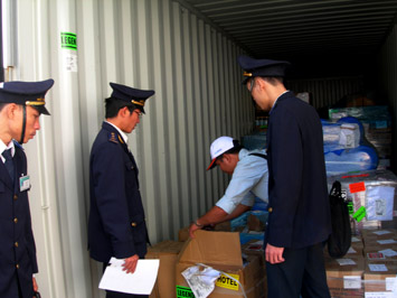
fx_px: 436
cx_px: 198
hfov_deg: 49.0
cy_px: 149
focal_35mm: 38
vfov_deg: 37.7
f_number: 4.8
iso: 50
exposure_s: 1/51
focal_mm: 7.8
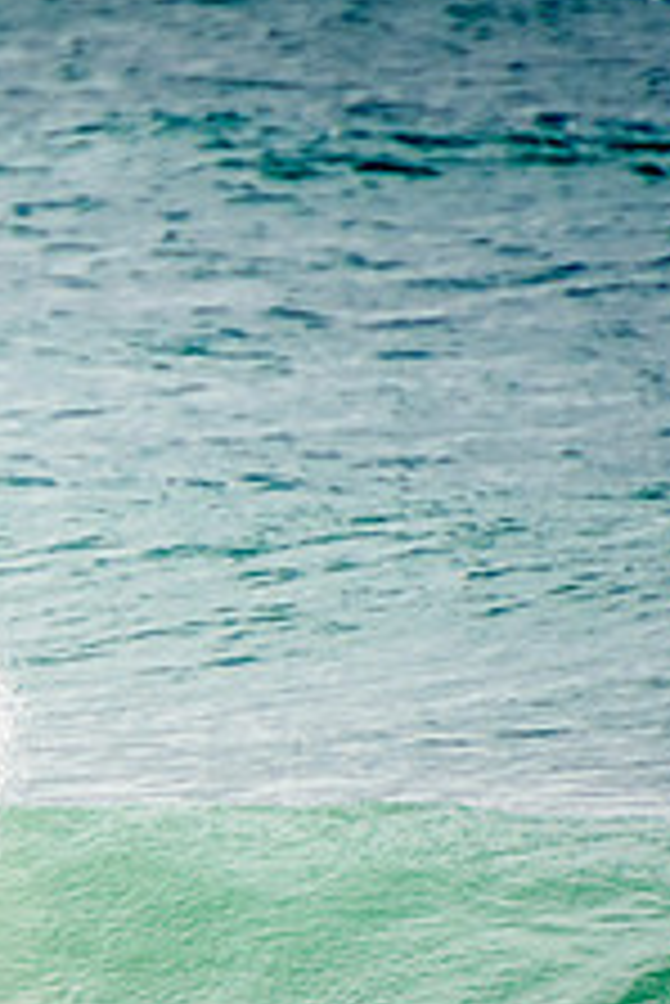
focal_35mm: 1559
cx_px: -549
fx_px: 43451
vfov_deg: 1.3
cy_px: 732
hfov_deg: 0.9
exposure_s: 1/2000
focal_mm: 400
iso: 320
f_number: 5.6
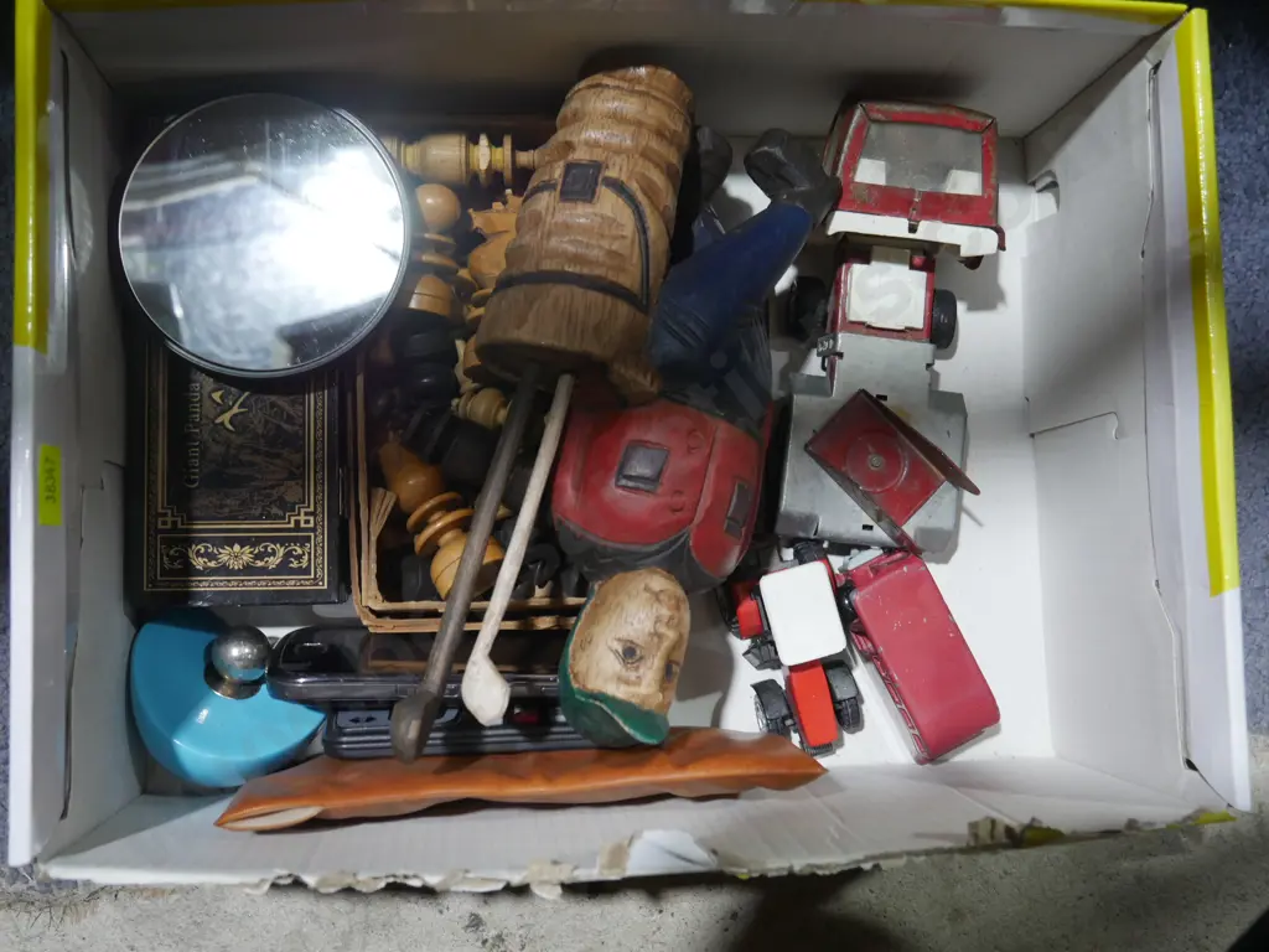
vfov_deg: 34.3
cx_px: 634
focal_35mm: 42
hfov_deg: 44.8
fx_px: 1540
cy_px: 476
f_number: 4.6
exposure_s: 1/60
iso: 500
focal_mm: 21
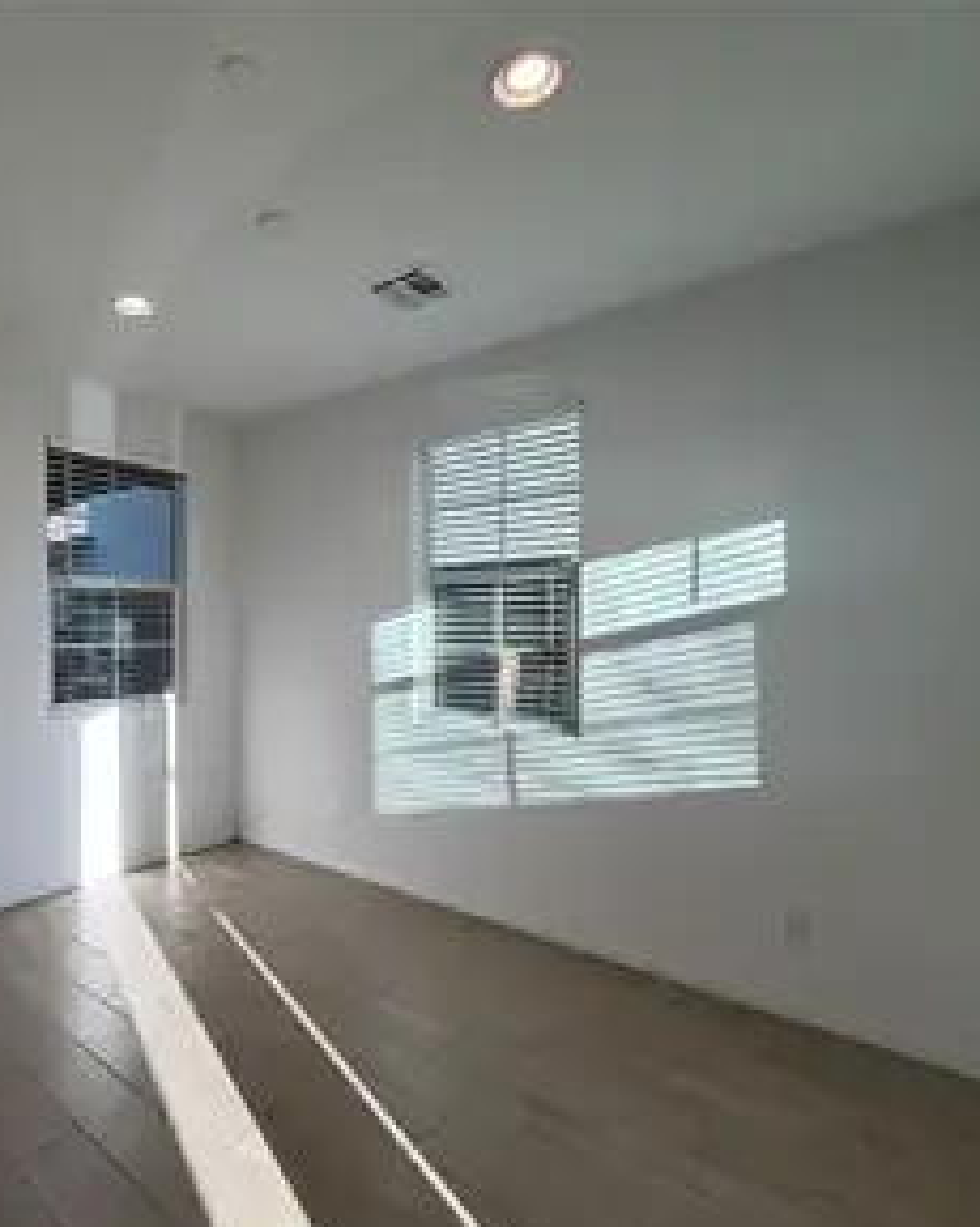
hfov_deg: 69.2
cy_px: 631
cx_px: 345
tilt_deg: +0.1
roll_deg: -1.9
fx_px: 690
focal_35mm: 19
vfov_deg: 83.3
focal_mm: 2.22
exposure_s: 1/120
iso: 25
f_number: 2.2
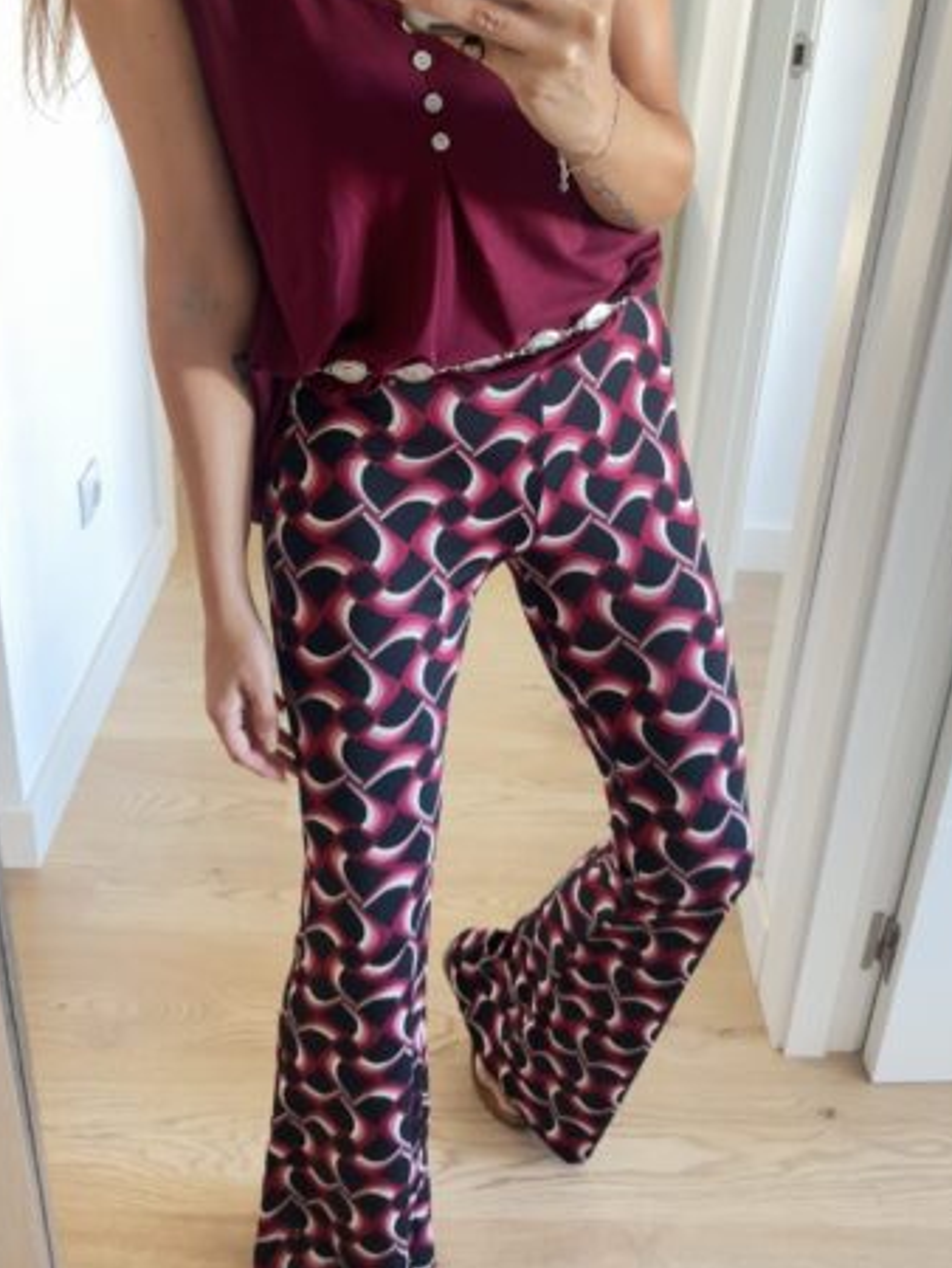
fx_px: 1172
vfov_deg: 55.9
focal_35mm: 32
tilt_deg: -23.8
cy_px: 451
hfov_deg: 44.1
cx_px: 546
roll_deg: -5.1
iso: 640
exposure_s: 1/60
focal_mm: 6.76
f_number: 1.78
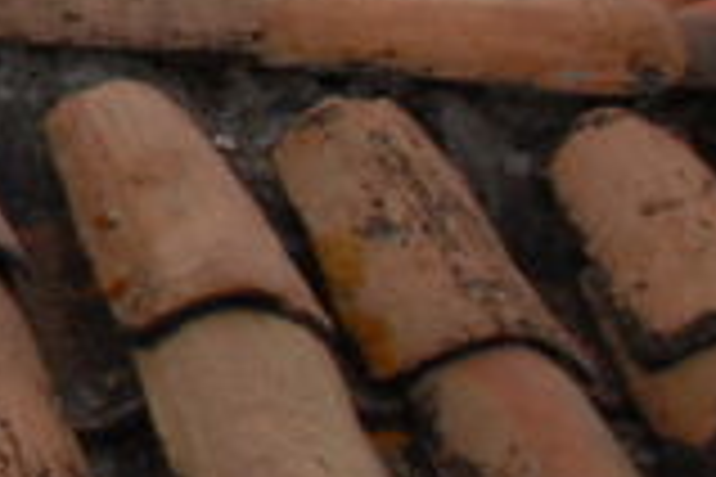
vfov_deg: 8.5
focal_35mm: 153
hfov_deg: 10.7
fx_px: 3043
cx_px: -1180
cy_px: -518
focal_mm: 18
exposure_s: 1/400
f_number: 16
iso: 400
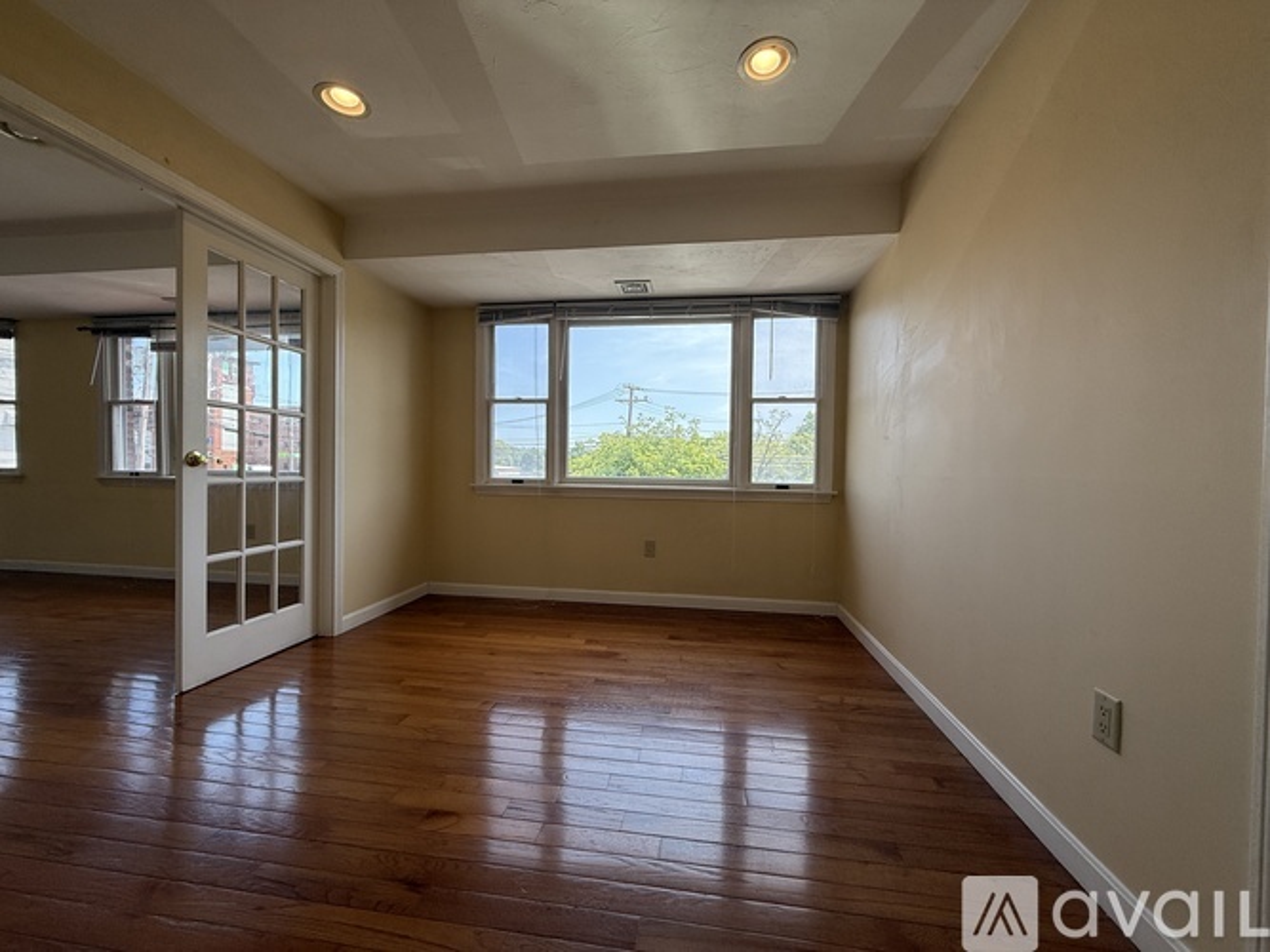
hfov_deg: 102.1
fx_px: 514
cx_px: 635
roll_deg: -1.9
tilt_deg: +0.5
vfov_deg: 85.7
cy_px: 476
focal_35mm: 14
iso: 64
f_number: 2.2
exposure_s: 1/439
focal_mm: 2.22
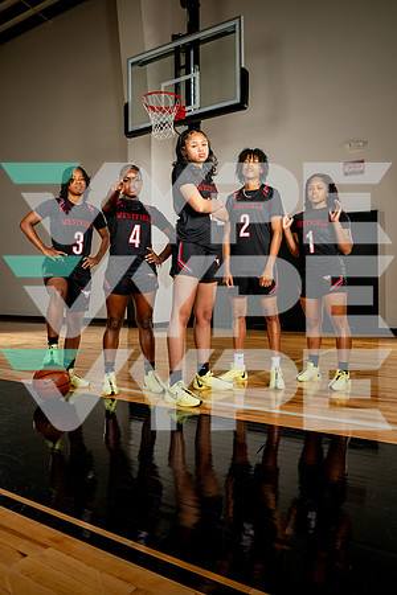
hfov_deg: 43.6
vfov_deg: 61.9
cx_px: 198
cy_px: 298
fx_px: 496
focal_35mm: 30
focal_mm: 30
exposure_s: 1/500
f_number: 8
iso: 250
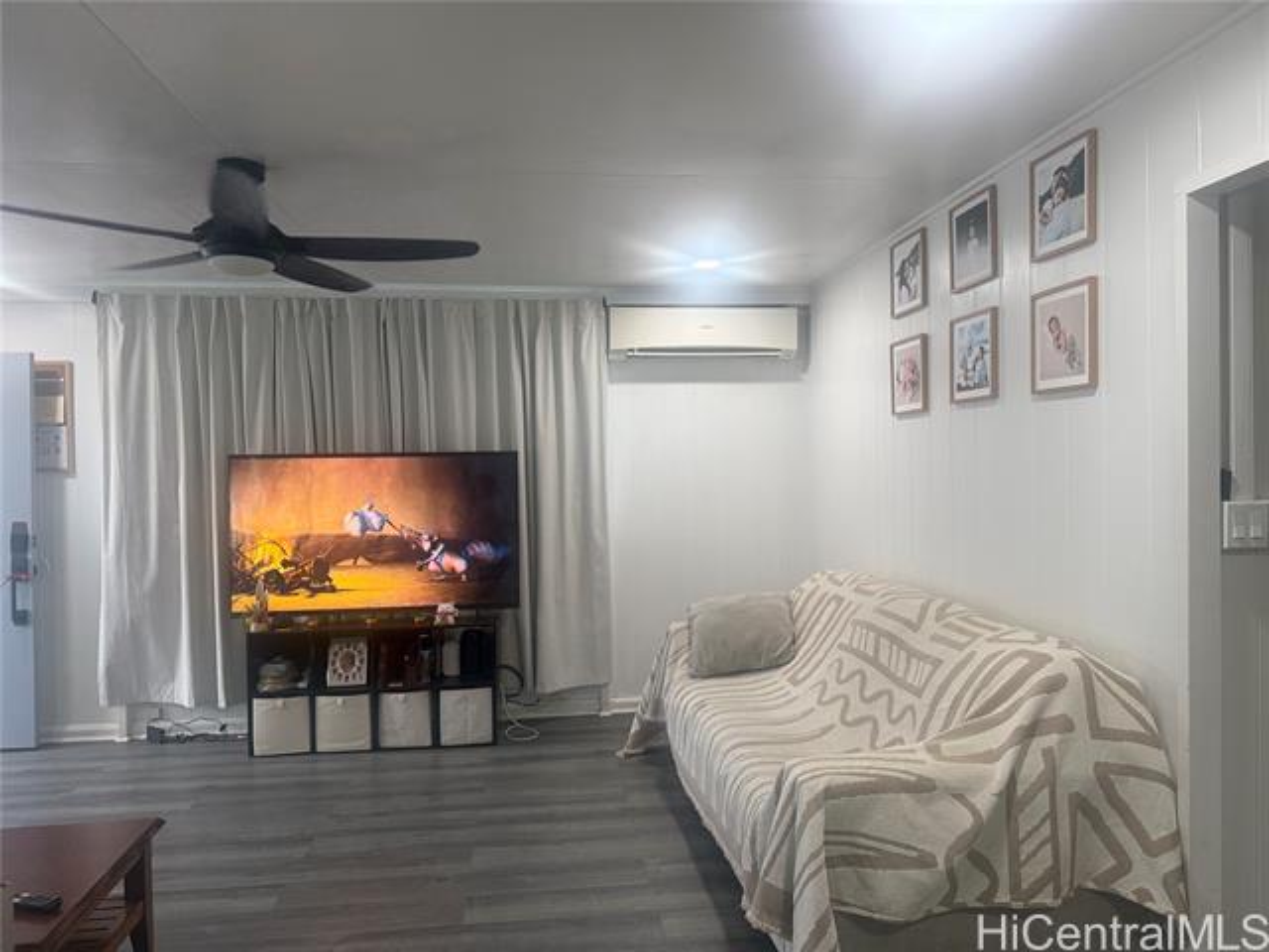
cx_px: 634
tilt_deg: +2.6
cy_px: 476
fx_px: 880
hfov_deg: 71.6
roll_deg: +0.1
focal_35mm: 24
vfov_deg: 56.8
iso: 160
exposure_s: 1/120
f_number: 1.78
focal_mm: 6.76
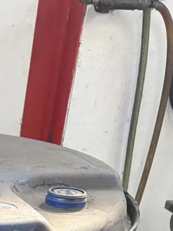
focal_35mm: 91
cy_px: 401
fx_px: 607
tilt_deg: -33.6
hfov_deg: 15.1
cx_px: -85
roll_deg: -2.4
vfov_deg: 17.8
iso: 50
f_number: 1.6
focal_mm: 5.96
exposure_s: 1/121
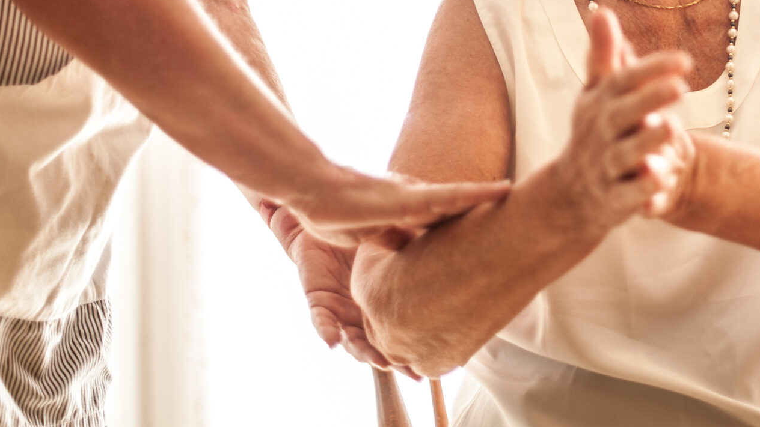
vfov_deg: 11.3
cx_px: 634
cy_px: -35
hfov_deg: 19.9
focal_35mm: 106
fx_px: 2136
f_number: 1.4
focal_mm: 50
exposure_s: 1/125
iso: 200
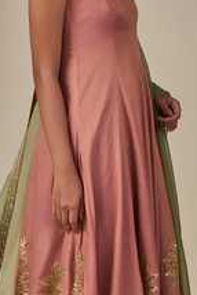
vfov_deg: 16.4
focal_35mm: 125
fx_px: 1024
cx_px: 83
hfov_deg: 11.0
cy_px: 174
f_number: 5.6
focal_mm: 51
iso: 250
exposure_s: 1/160
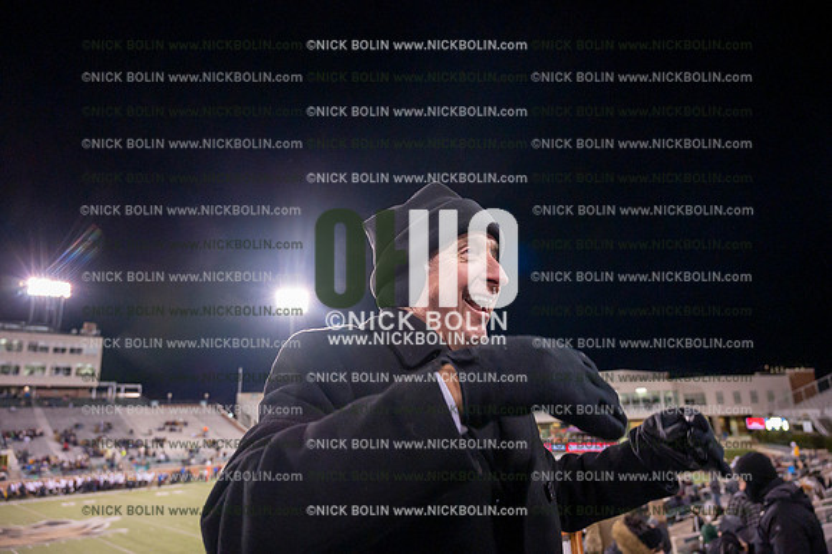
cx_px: 416
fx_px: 554
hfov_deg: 73.8
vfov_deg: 53.1
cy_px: 277
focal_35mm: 24
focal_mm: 24
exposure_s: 1/640
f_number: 4.5
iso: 5000
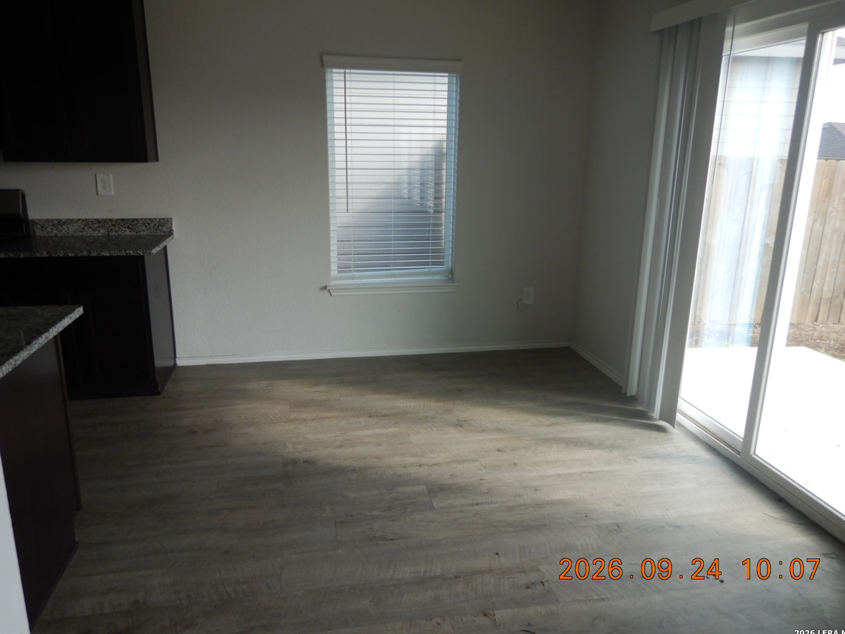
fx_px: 610
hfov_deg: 69.4
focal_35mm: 25
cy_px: 308
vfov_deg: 54.9
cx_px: 419
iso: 125
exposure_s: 1/160
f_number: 2.8
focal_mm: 4.3
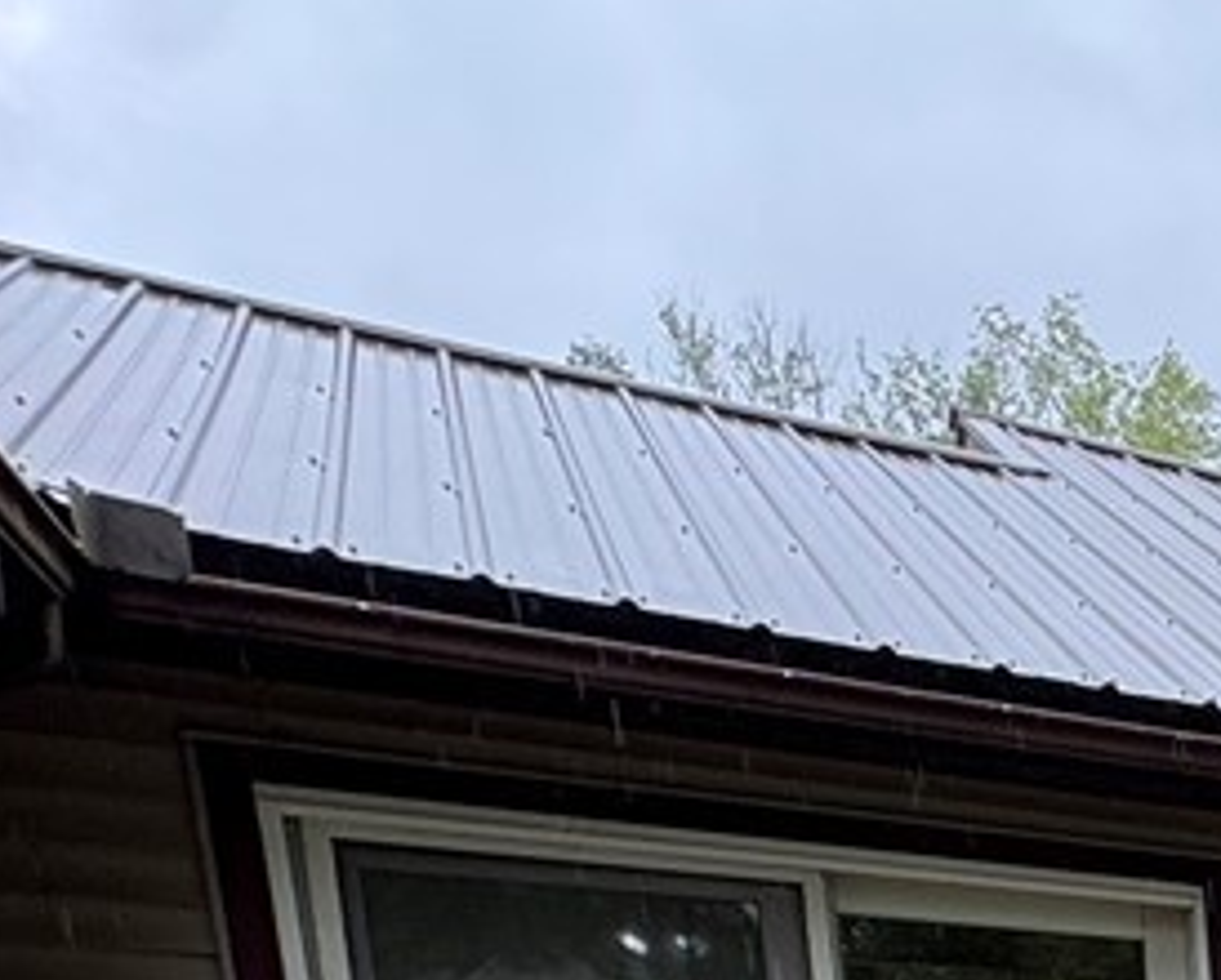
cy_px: 1483
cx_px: 2175
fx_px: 1846
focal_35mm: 51
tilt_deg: -9.5
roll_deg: -1.4
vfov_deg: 23.5
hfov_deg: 22.4
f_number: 2.2
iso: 64
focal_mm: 2.22
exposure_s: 1/99
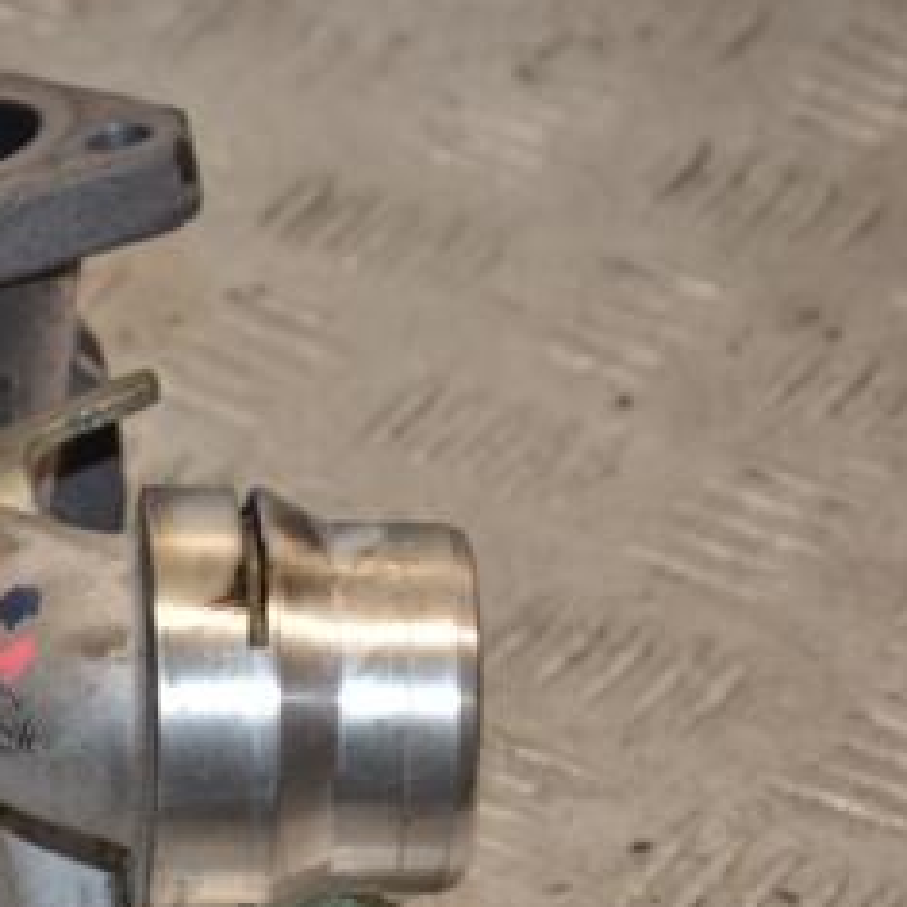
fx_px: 7206
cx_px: -211
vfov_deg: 7.2
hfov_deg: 7.1
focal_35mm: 243
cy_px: 688
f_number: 9
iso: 800
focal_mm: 75
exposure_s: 1/200
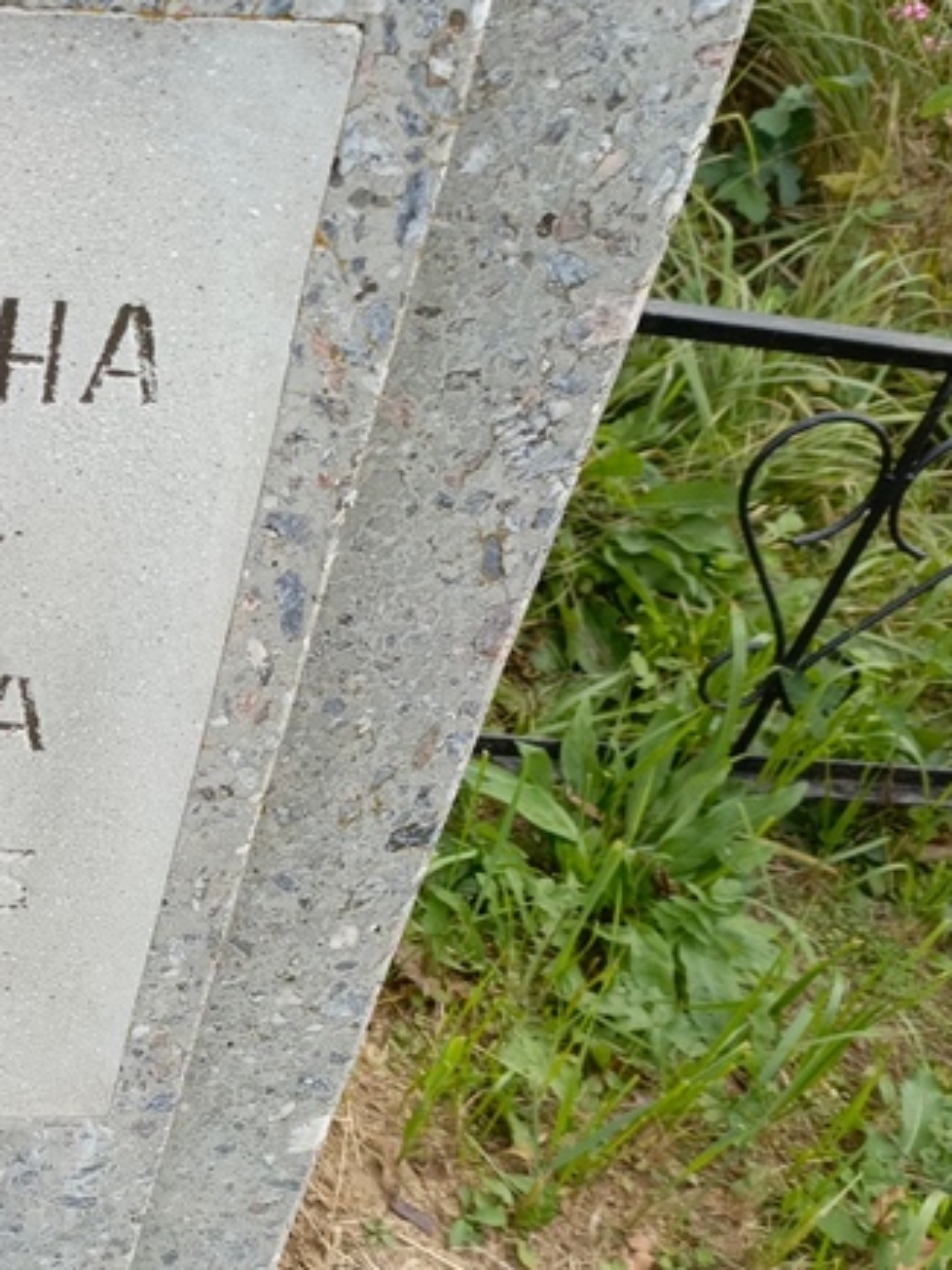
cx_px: -82
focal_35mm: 46
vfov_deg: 41.2
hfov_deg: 28.7
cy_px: 669
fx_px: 1688
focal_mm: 4.76
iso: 110
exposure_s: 1/233
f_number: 1.69
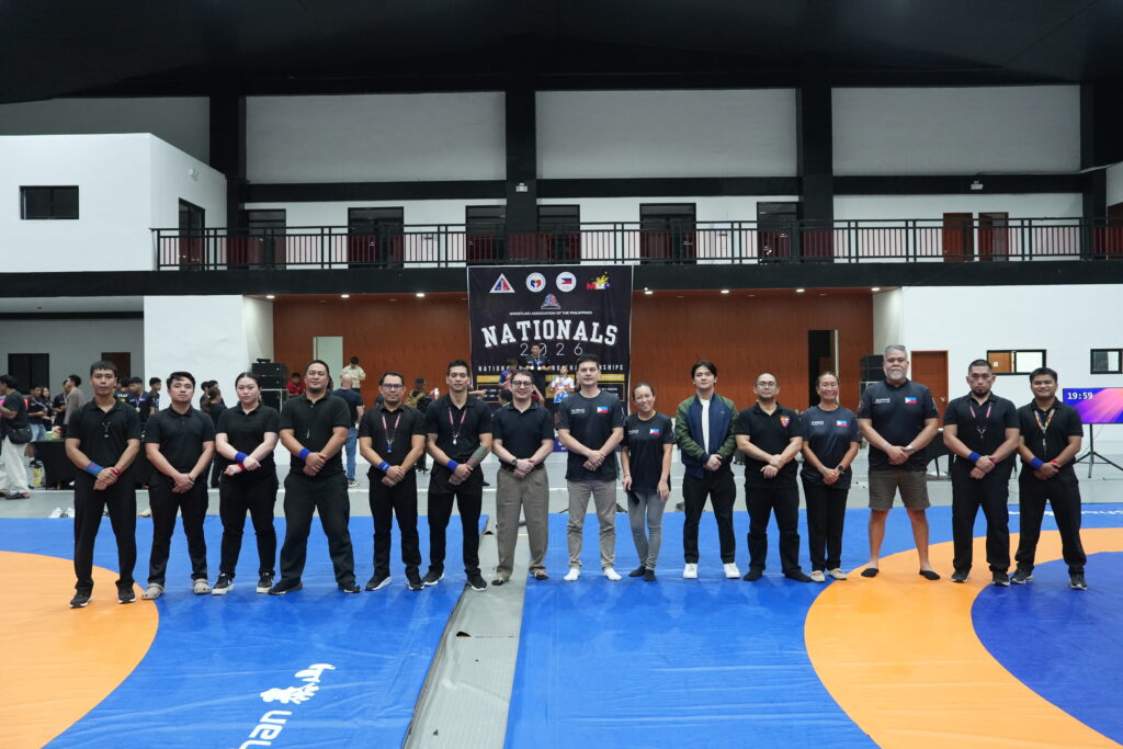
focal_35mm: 28
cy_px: 374
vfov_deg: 46.4
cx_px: 562
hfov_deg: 65.5
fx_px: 874
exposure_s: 1/200
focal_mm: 28
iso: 4000
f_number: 3.5
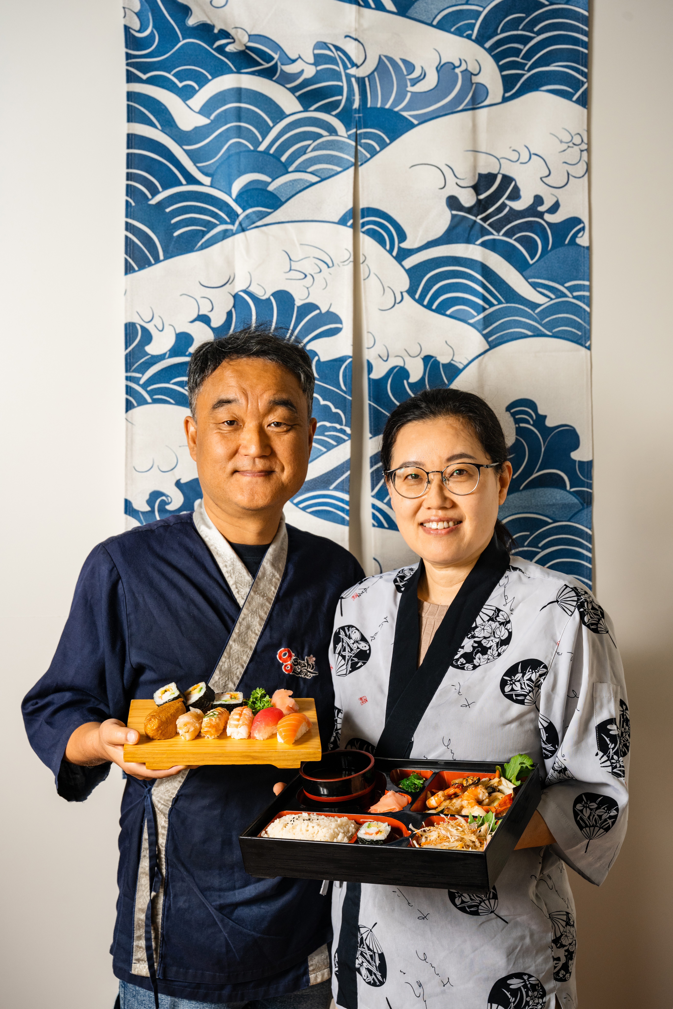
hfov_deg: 27.5
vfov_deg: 40.3
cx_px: 336
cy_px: 504
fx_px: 1374
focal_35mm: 49
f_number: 6.3
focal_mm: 49
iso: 400
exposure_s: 1/160
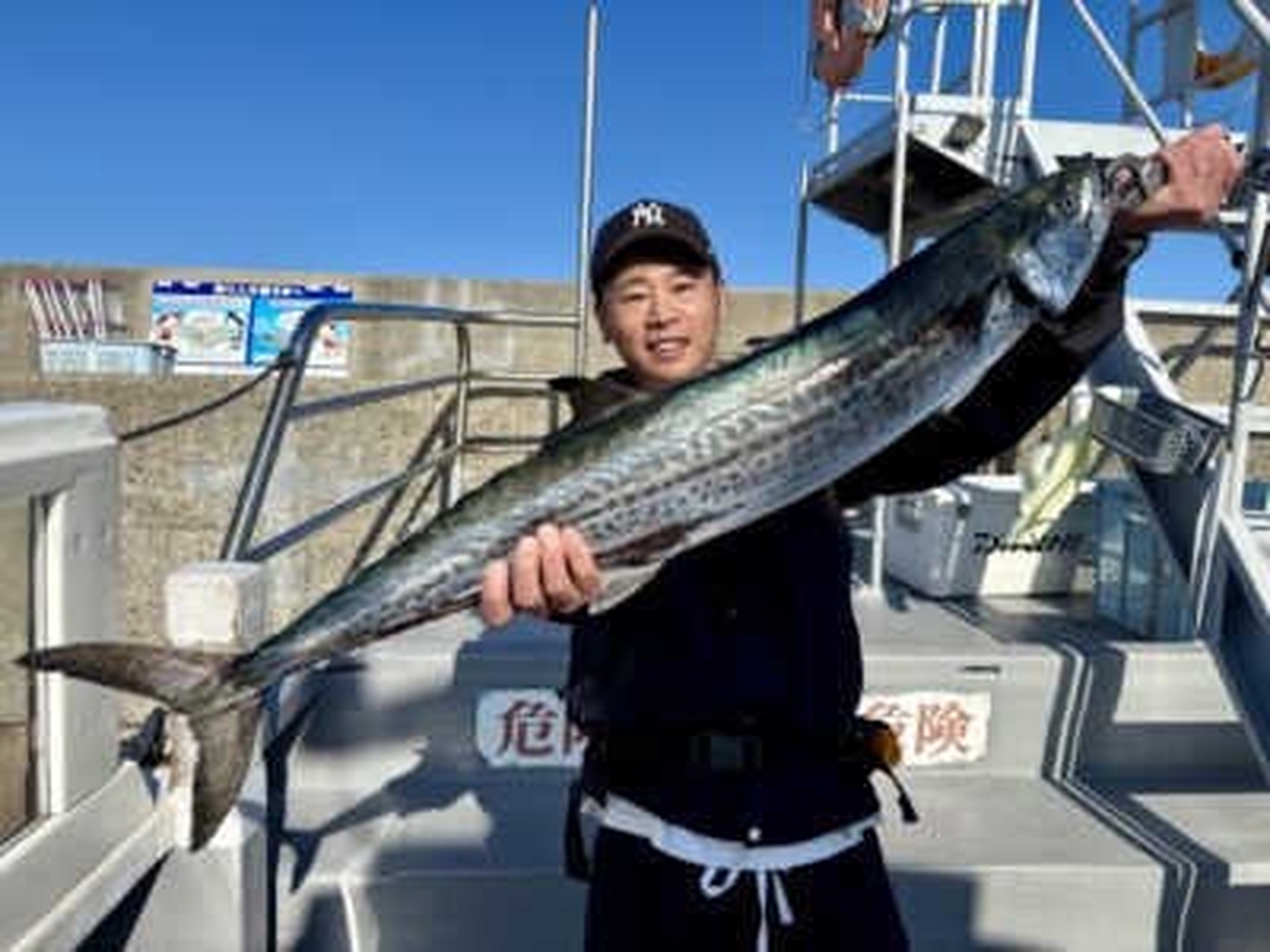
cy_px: 476
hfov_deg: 67.3
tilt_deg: +1.7
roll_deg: -1.3
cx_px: 635
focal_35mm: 26
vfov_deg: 53.1
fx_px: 954
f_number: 1.6
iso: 50
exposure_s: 1/4065
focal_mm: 5.96
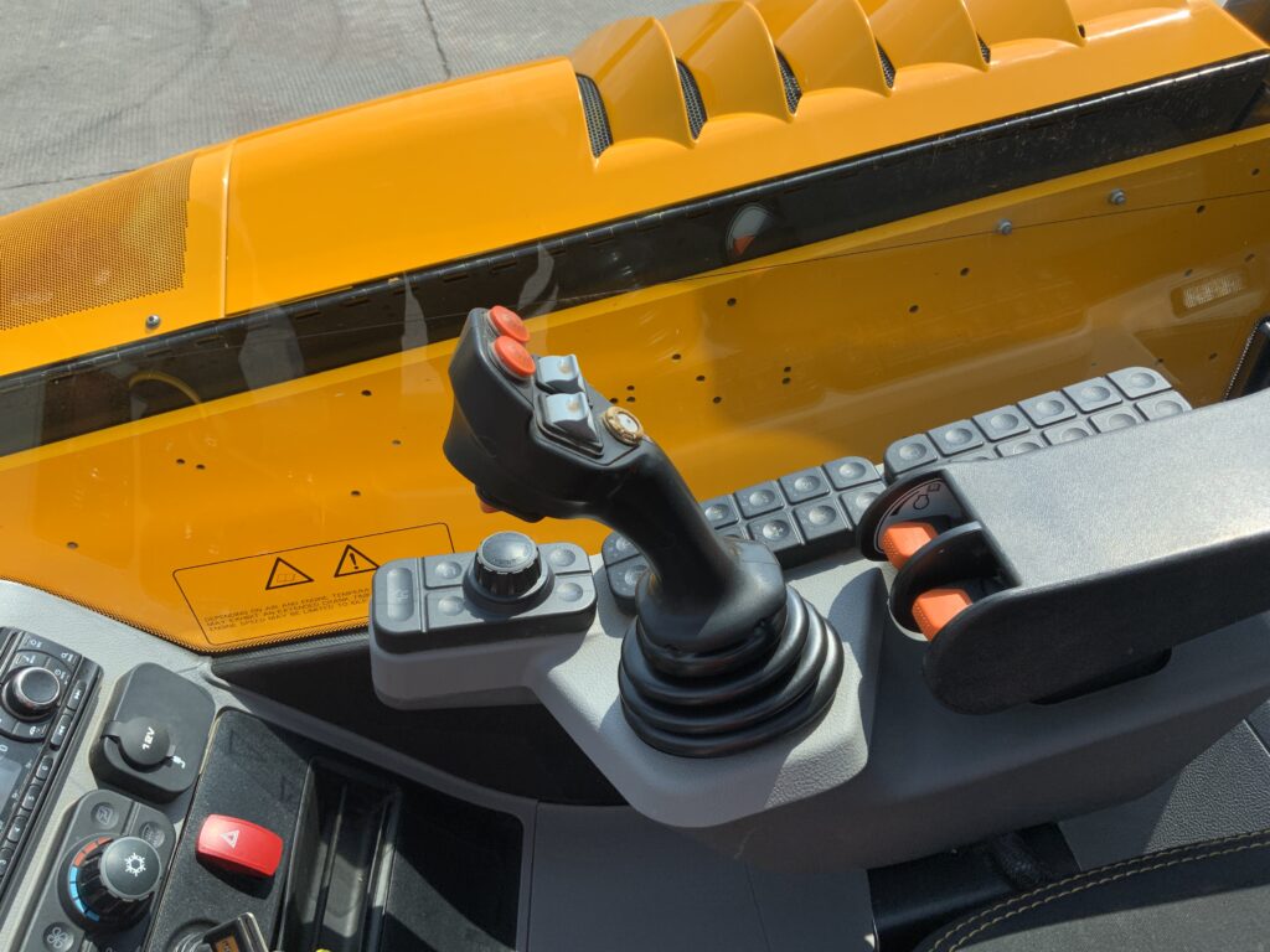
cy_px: 476
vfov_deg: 48.2
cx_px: 635
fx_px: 1064
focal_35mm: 29
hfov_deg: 61.7
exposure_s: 1/829
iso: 16
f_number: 1.8
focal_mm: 3
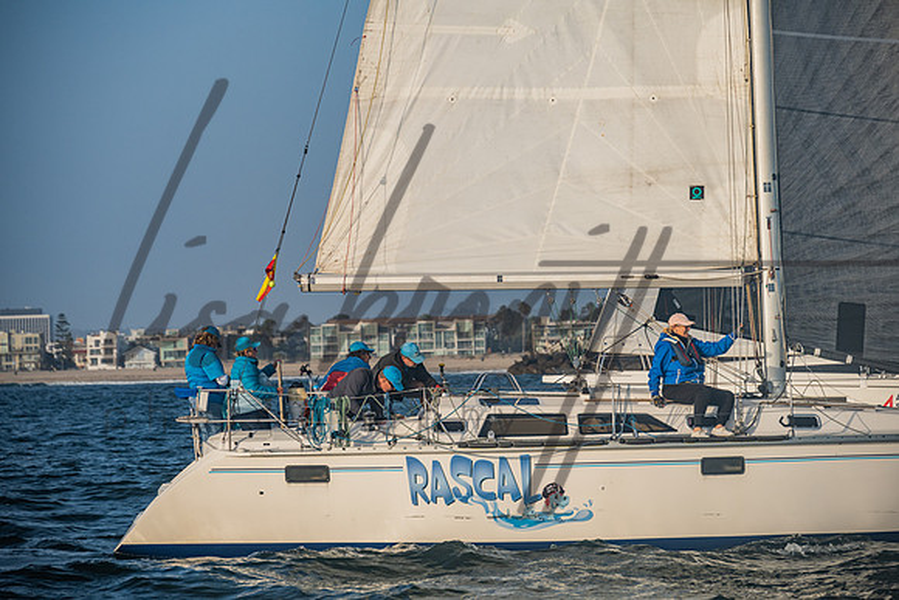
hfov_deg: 13.2
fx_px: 3871
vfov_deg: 8.9
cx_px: 450
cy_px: 300
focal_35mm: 155
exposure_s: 1/1600
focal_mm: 155
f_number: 6.3
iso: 400
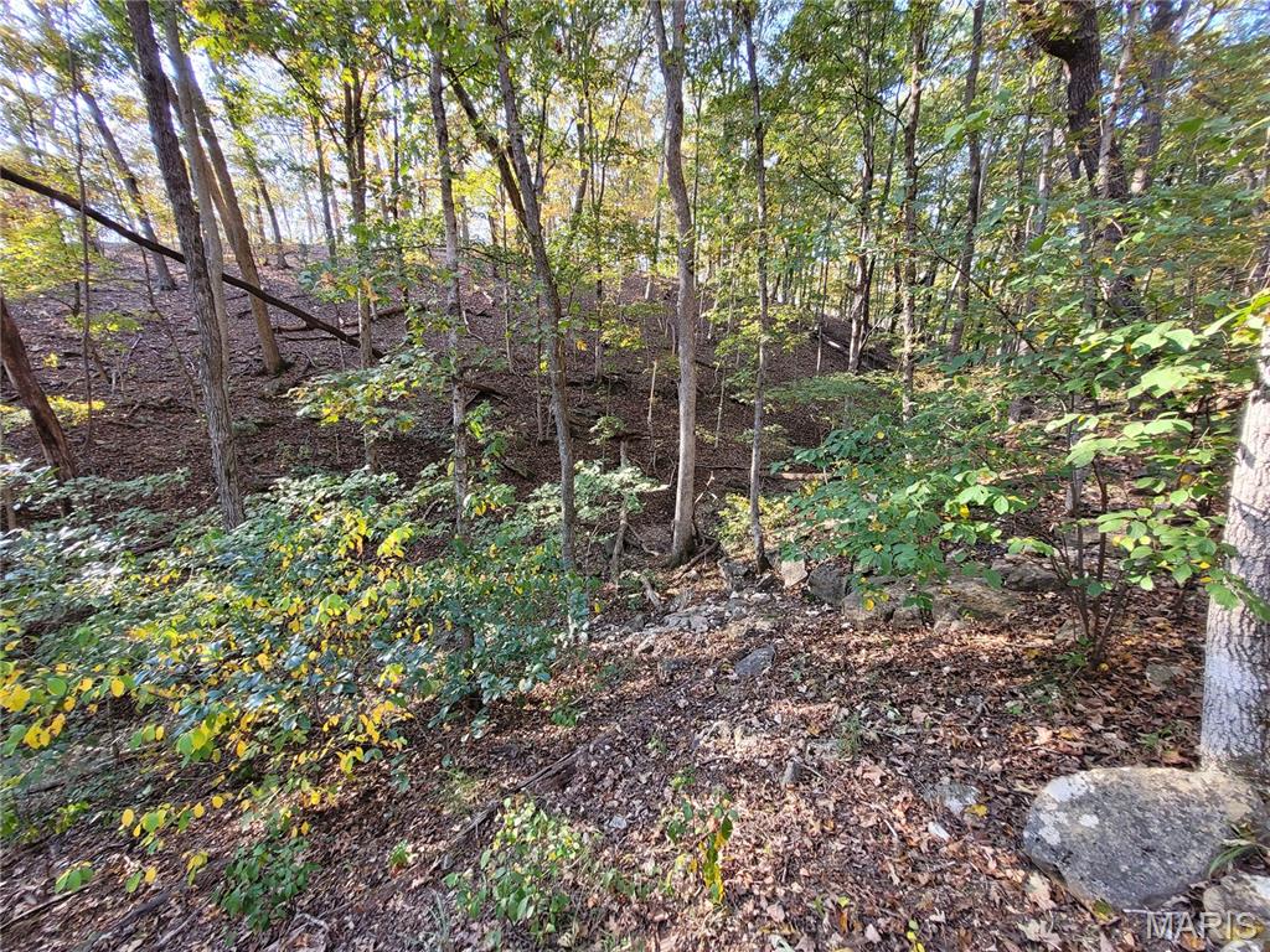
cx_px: 635
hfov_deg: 106.2
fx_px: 477
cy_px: 476
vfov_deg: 89.9
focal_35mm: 13
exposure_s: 1/60
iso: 80
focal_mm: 1.74
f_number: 2.2
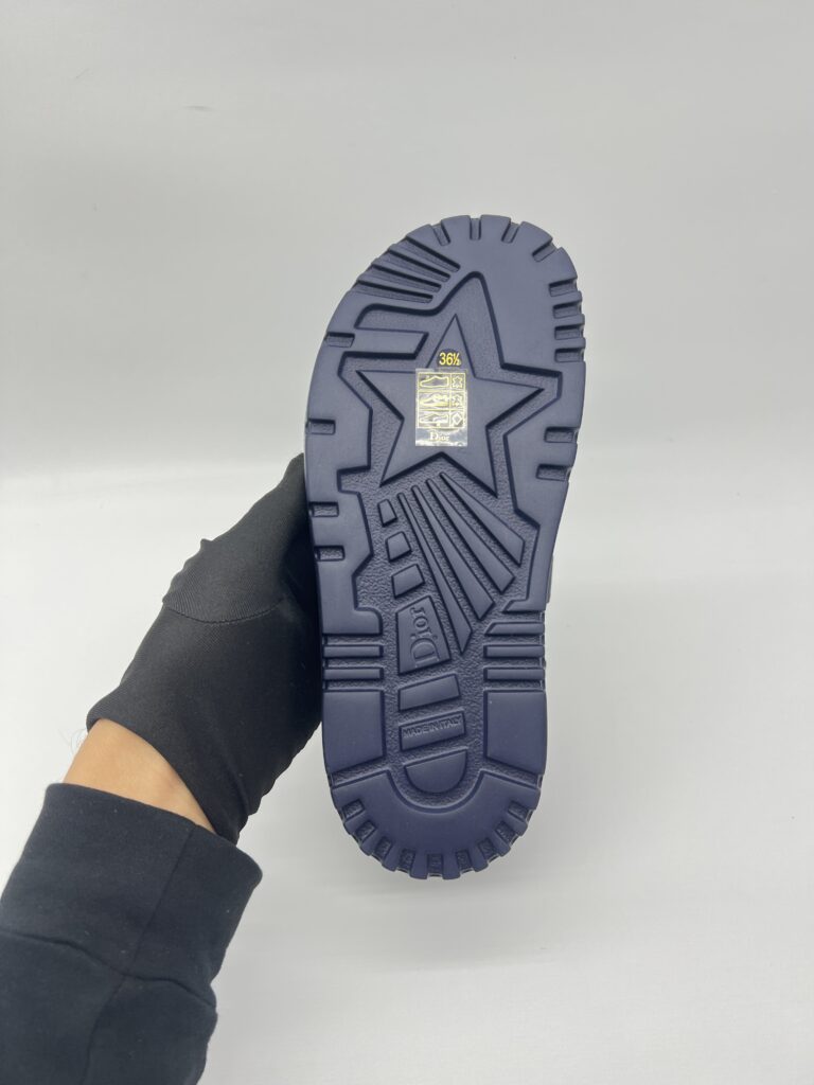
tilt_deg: -40.0
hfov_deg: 53.1
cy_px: 542
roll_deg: +1.3
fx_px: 815
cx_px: 407
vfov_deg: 67.3
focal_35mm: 26
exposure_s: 1/100
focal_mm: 5.7
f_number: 1.5
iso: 40
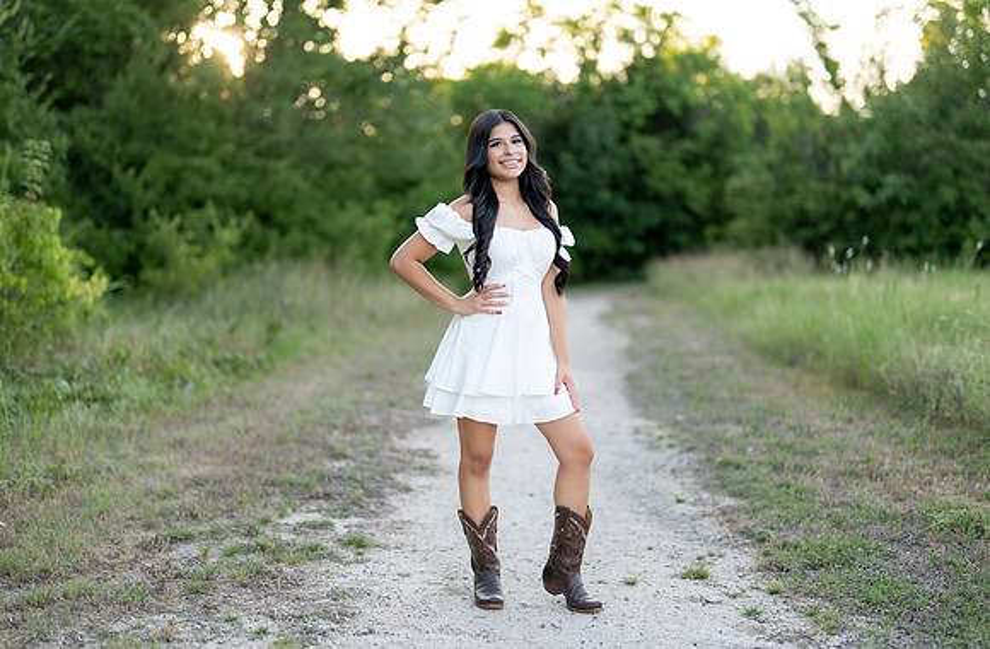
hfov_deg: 36.2
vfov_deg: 24.2
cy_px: 317
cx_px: 507
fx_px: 1513
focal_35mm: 55
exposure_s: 1/640
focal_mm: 50
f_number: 1.2
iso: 100
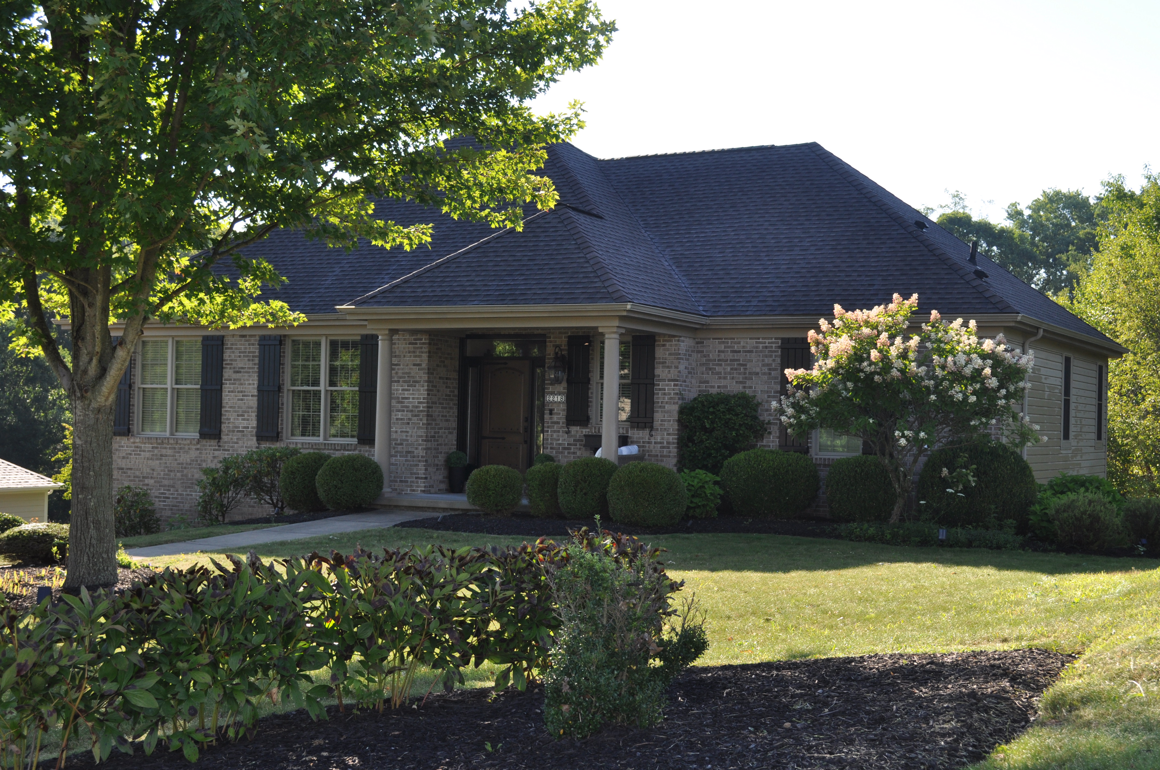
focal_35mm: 48
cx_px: 580
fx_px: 1545
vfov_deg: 28.0
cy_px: 385
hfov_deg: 41.2
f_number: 7.1
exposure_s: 1/200
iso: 200
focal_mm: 32
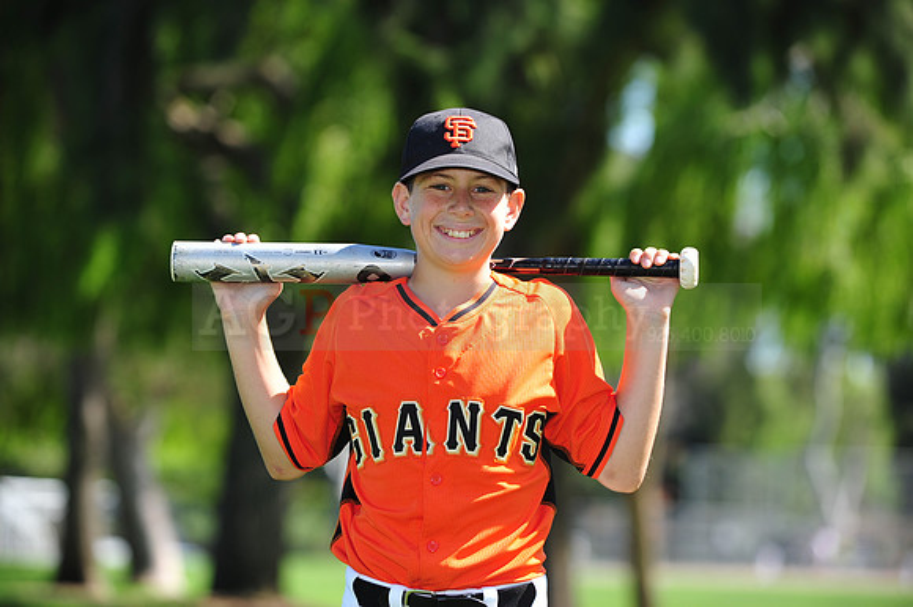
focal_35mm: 165
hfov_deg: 12.5
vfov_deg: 8.3
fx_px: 4182
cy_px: 304
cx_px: 456
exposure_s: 1/640
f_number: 4.5
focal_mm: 165
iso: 200
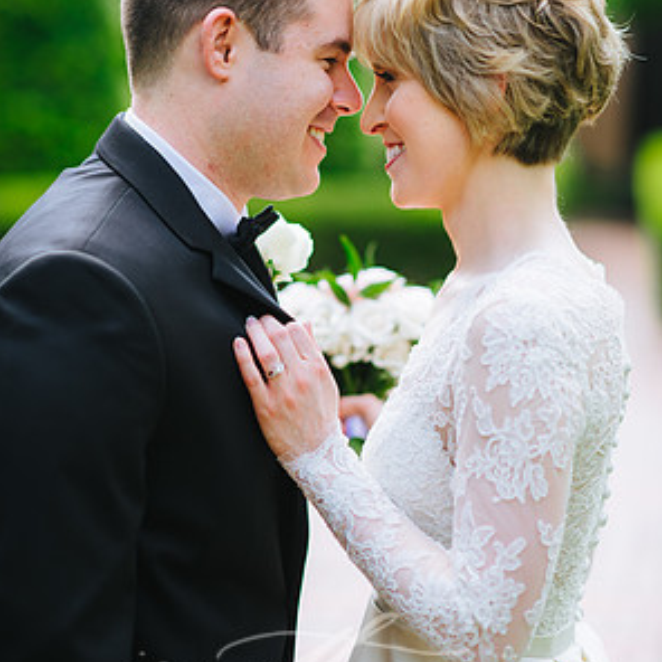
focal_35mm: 110
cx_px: 331
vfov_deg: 15.8
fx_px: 2380
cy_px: 266
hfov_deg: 15.8
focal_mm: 85
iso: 100
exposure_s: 1/500
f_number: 2
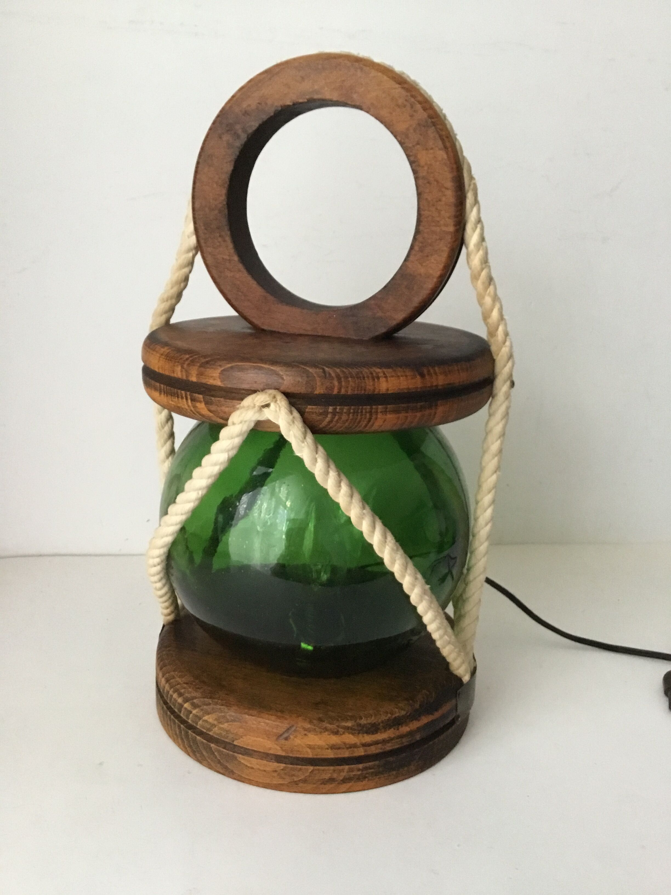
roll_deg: +0.2
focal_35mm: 31
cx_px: 336
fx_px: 801
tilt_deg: -14.4
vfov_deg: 58.4
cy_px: 448
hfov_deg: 45.4
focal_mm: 3.3
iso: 250
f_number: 2.4
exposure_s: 1/33
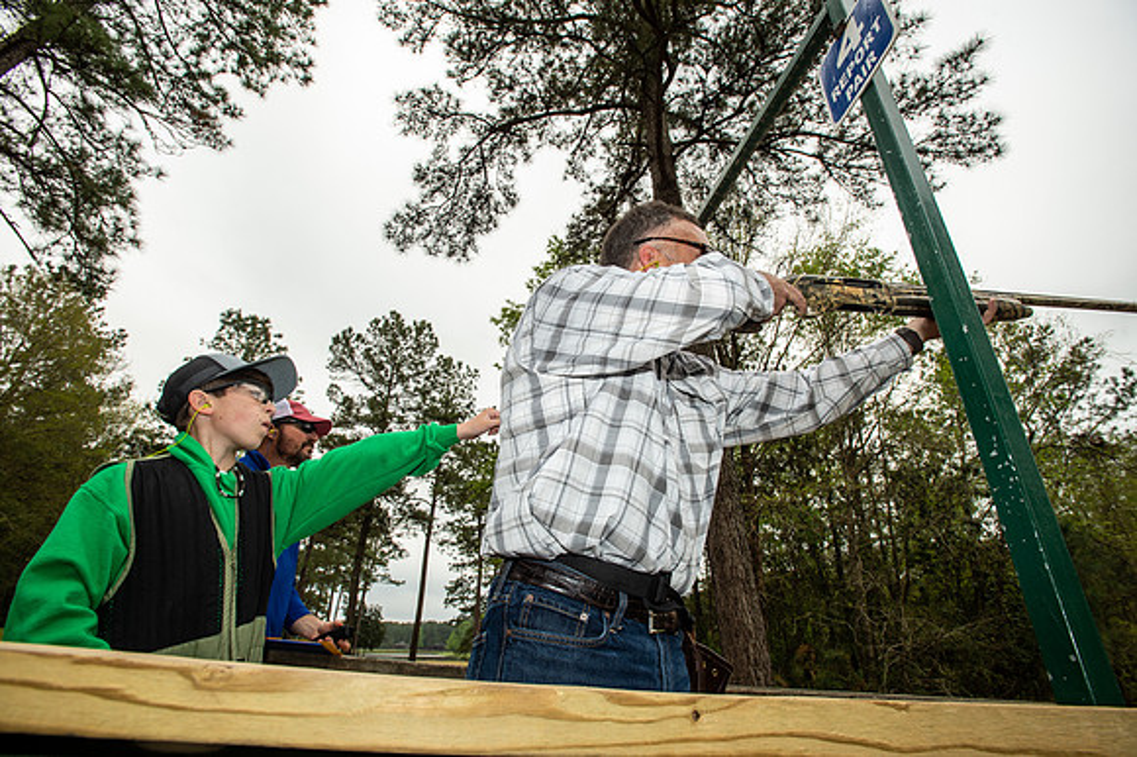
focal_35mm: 17
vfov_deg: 70.4
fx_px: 537
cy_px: 378
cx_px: 568
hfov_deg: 93.3
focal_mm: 17
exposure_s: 1/200
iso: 125
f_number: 8
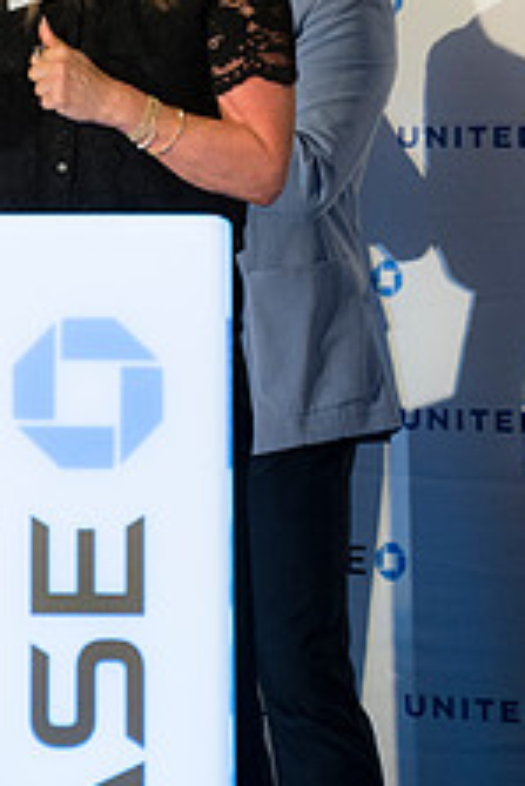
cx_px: 49
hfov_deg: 3.7
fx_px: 8102
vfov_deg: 5.5
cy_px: 56
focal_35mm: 371
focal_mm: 123
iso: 900
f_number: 2.8
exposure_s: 1/160
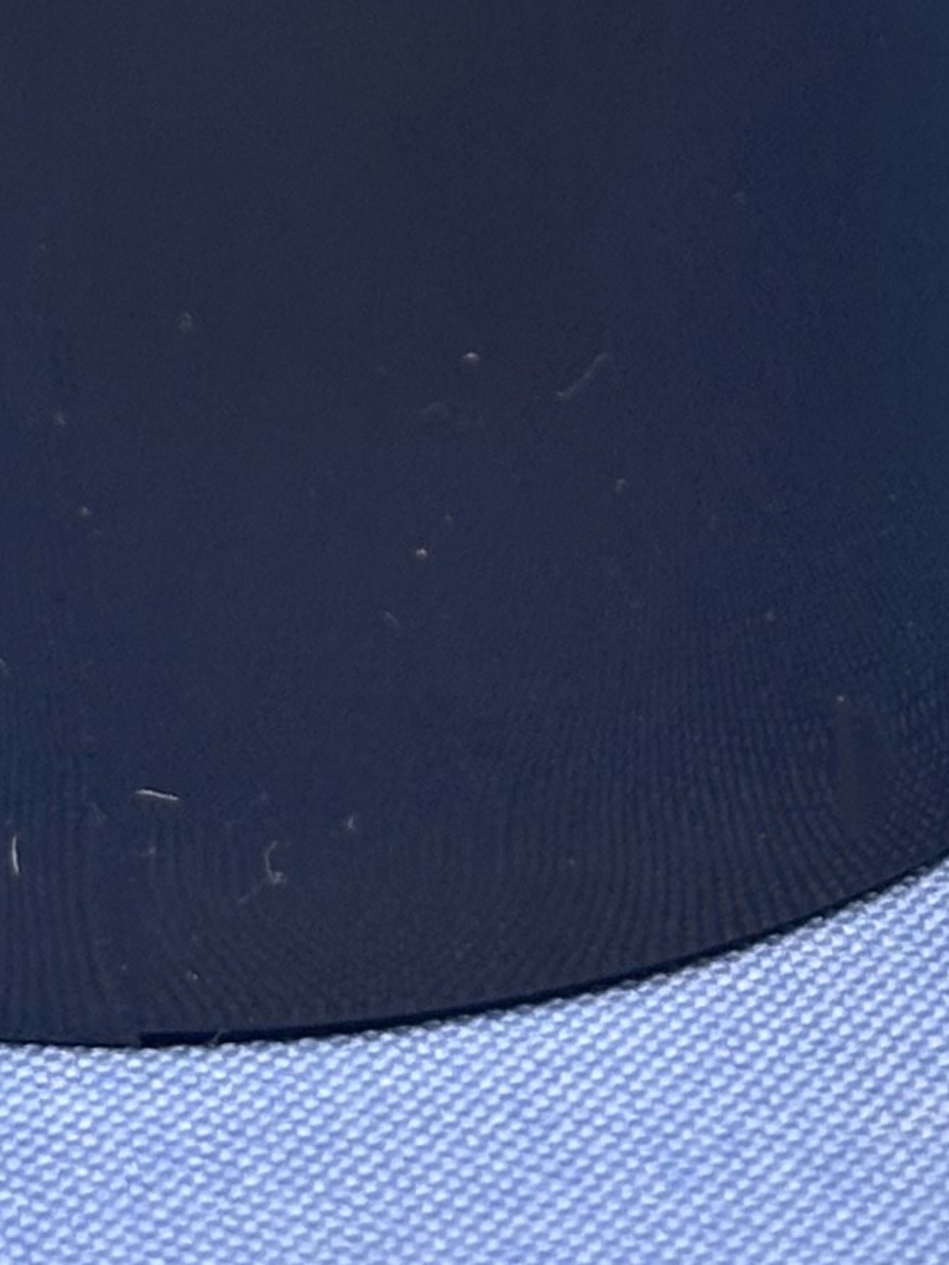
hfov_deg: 6.7
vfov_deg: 8.8
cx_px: 636
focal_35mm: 221
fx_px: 8078
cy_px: -380
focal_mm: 6.86
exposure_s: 1/100
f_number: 1.78
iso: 80
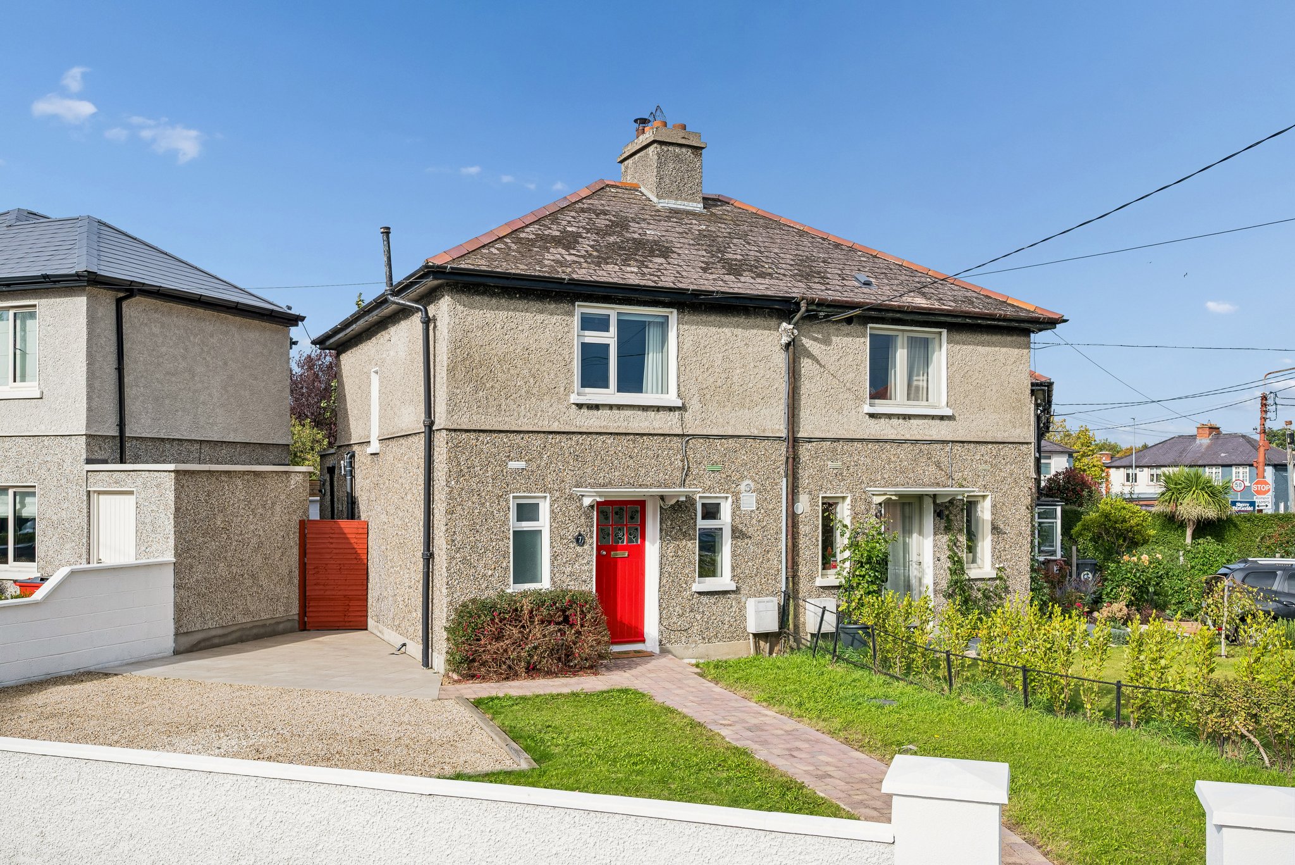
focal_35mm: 30
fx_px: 1079
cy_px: 432
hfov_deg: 61.9
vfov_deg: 43.6
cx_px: 648
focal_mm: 30
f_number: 7.1
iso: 250
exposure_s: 1/500
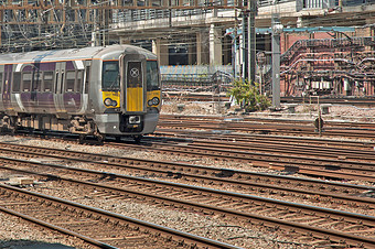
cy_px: 64
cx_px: 67
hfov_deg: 11.4
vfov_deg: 7.6
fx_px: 1863
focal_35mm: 179
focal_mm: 70
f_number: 5.6
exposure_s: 1/500
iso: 320
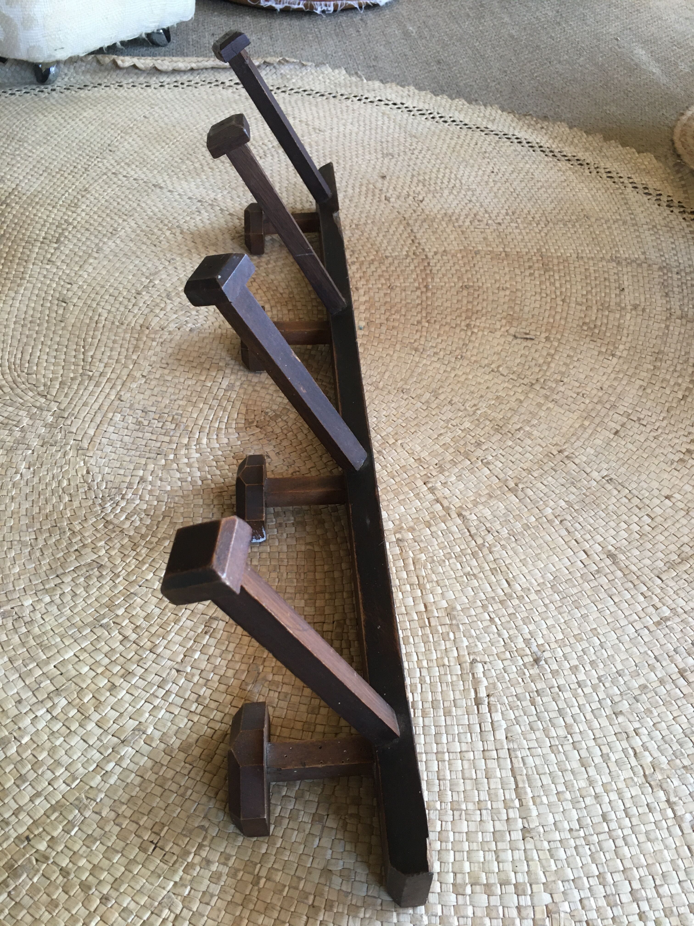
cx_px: 347
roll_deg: -6.2
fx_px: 775
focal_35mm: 29
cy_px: 463
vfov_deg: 61.7
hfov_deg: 48.2
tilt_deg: -44.0
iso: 125
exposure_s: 1/33
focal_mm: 4.15
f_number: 2.2
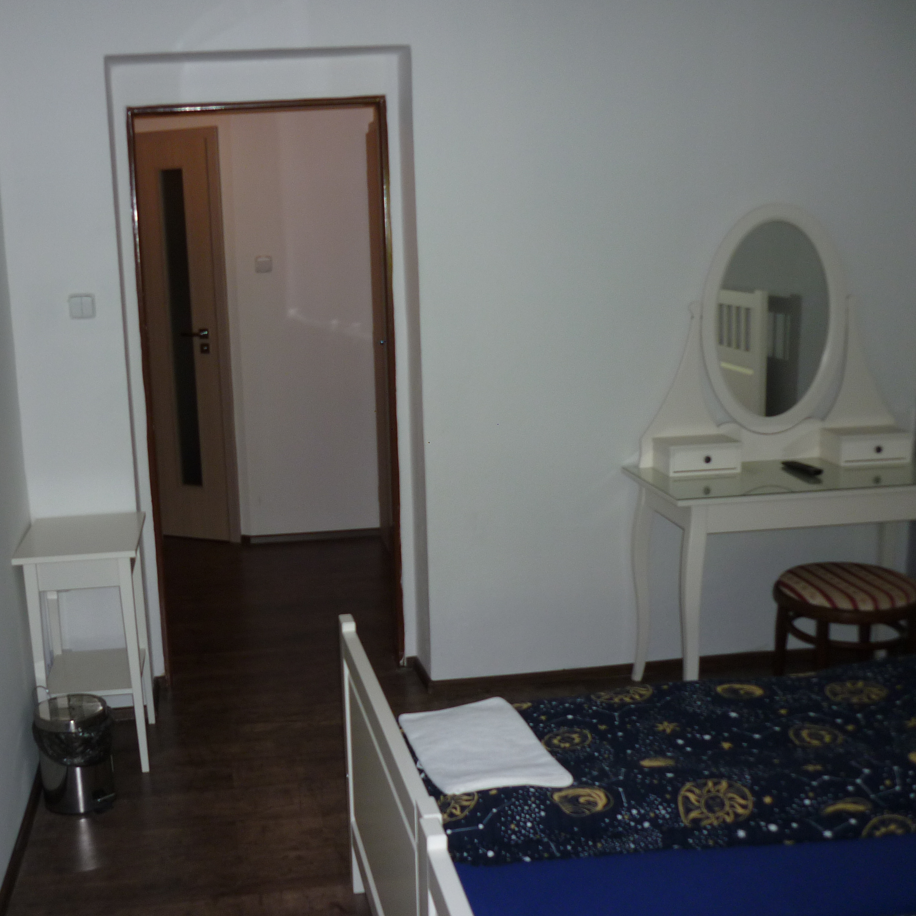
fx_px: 1168
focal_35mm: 39
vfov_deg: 42.8
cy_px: 457
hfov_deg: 42.3
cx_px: 306
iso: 100
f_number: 2.8
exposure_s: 1/30
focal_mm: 5.5
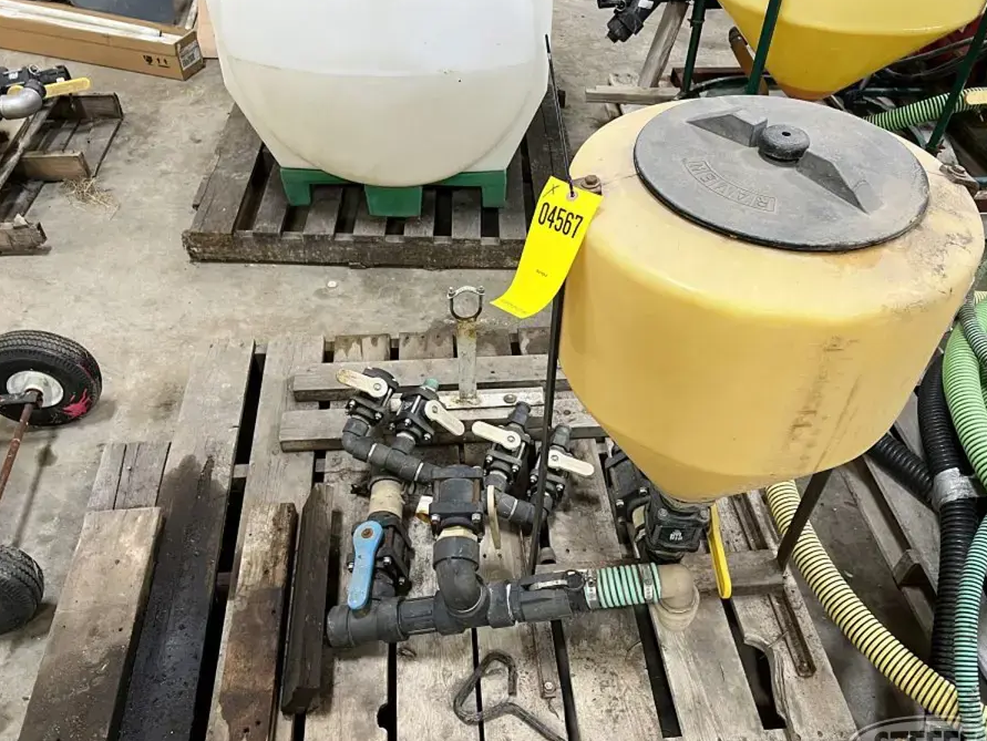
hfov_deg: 63.4
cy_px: 392
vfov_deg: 49.8
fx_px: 799
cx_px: 512
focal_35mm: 28
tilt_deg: -44.3
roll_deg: -0.4
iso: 125
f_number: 1.5
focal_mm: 5.7
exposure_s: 1/60
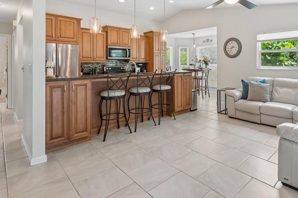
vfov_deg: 55.8
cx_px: 201
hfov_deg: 75.9
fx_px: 182
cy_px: 64
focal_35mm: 22
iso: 800
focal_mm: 16
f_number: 8
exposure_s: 1/60
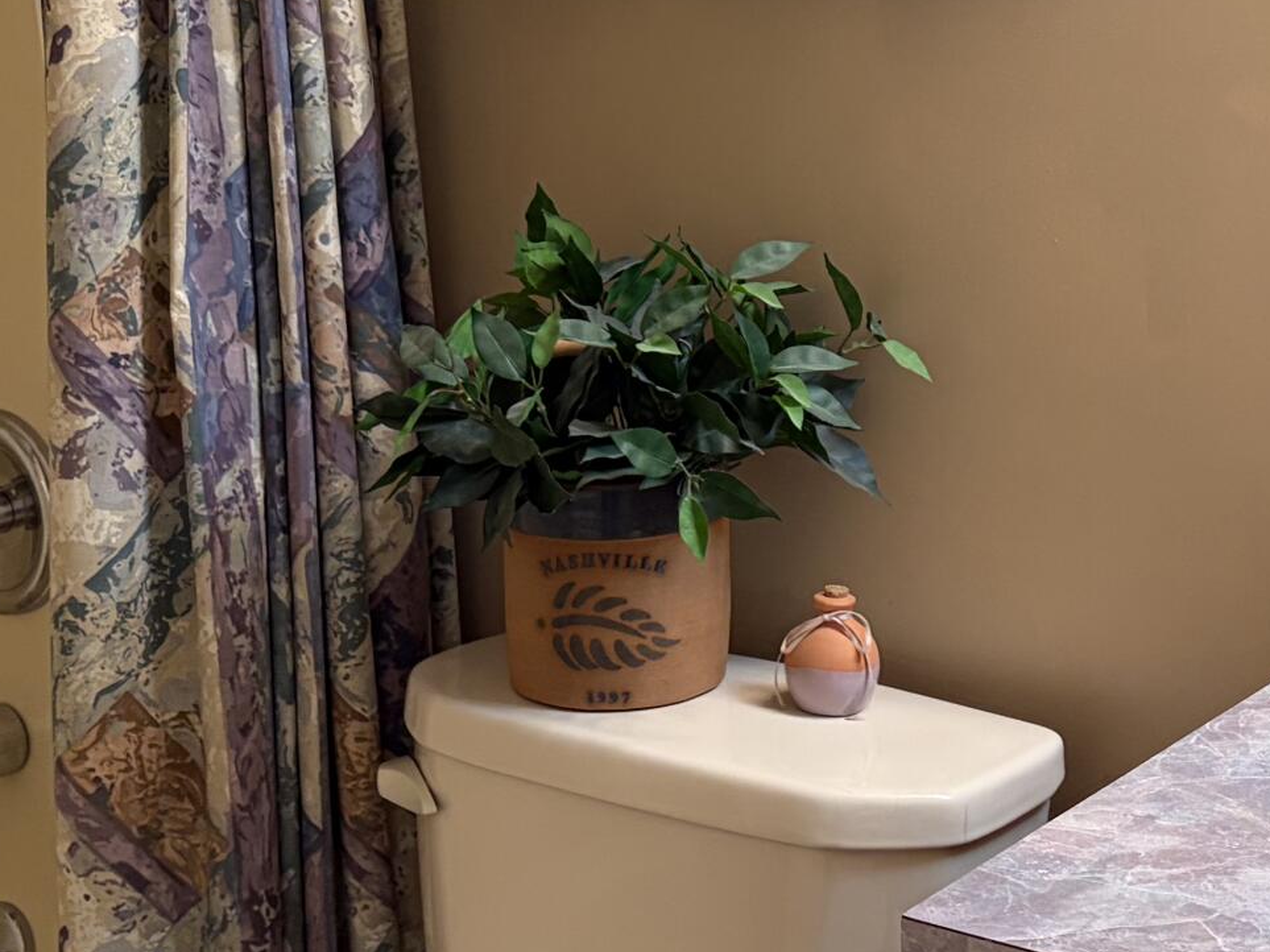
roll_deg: +1.3
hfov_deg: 24.0
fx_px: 2971
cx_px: 839
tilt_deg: -4.9
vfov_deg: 17.8
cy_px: -7
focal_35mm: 81
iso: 200
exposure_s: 1/60
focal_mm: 5.96
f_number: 1.6
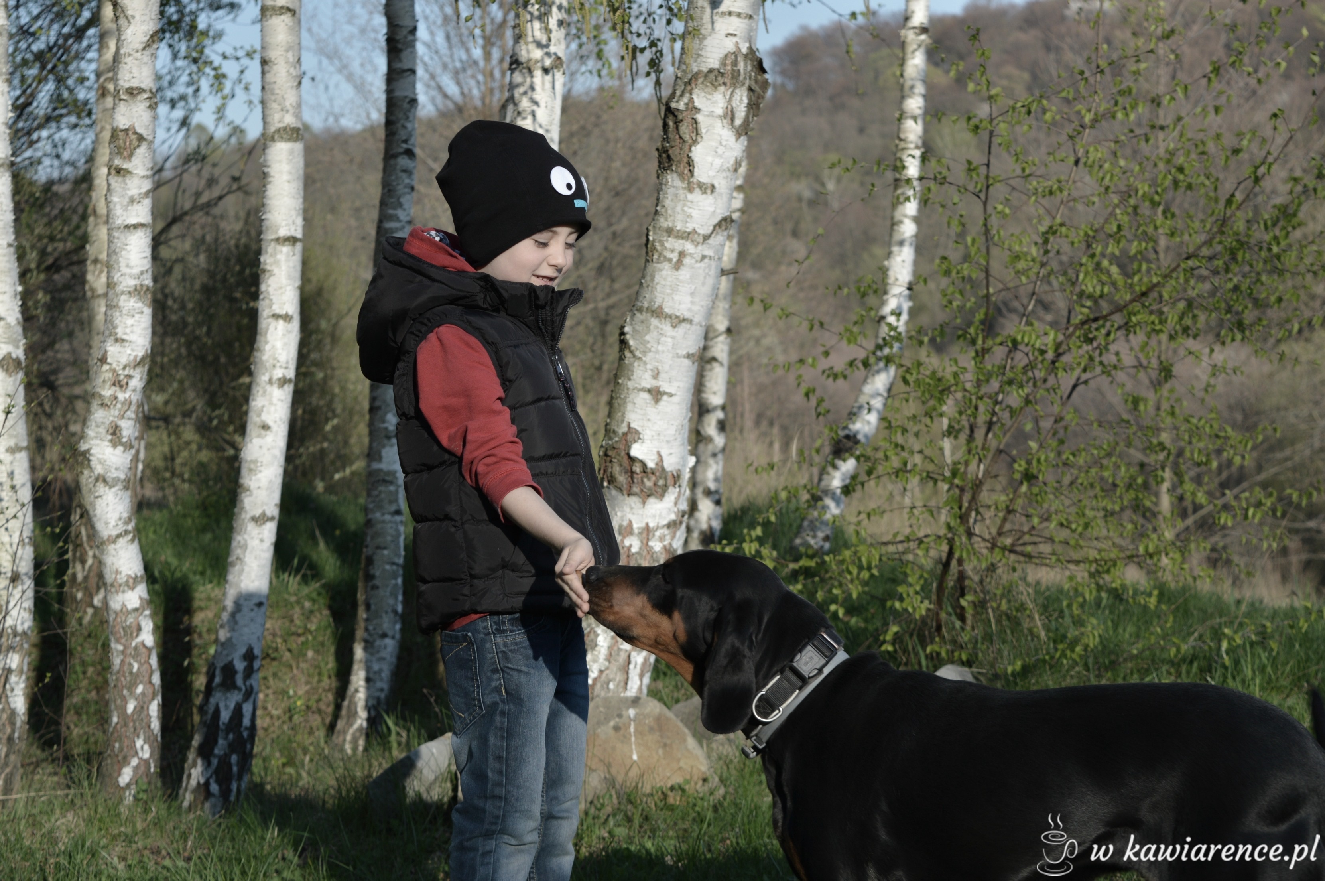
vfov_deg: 16.5
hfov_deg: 24.6
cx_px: 662
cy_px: 440
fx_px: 3034
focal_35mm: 82
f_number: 7.1
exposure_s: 1/400
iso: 100
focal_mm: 55
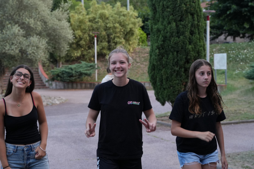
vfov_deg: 21.6
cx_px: 127
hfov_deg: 31.9
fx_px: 444
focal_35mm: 63
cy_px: 84
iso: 800
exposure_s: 1/250
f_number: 3.2
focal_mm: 42
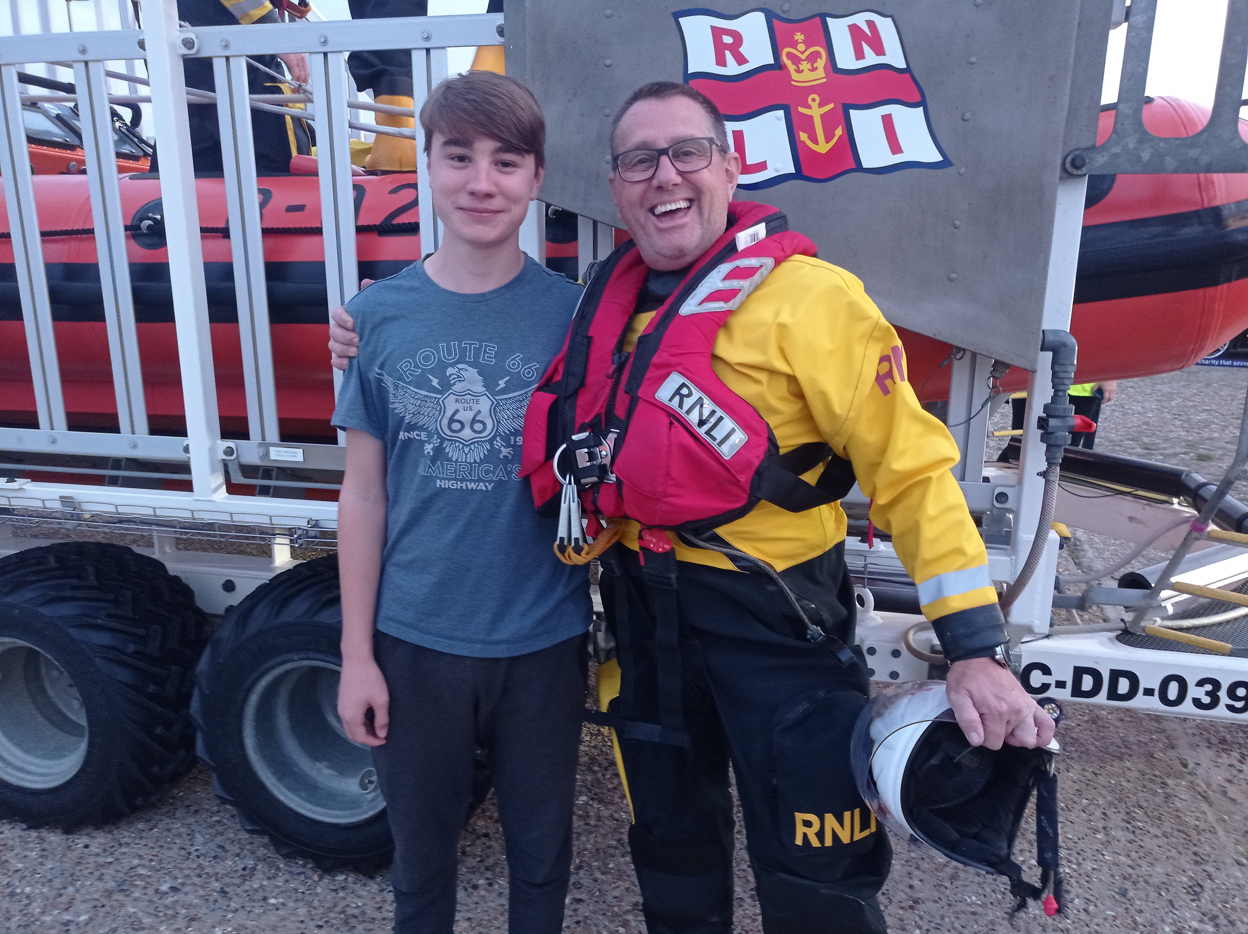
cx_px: 624
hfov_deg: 63.5
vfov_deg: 49.7
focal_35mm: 28
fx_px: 1009
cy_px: 467
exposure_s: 1/33.3
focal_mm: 4.7
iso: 240
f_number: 1.79
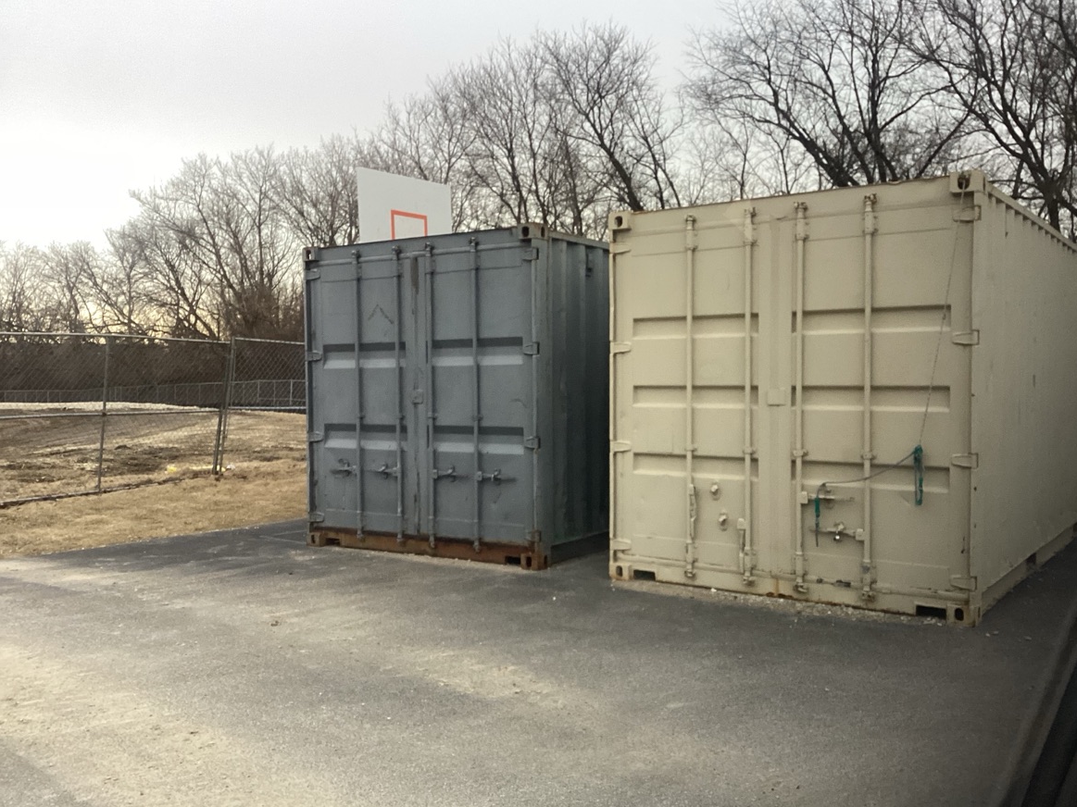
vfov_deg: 44.2
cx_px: 554
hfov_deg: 56.8
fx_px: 996
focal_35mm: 32
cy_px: 402
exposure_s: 1/60
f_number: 2.4
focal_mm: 3.3
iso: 160
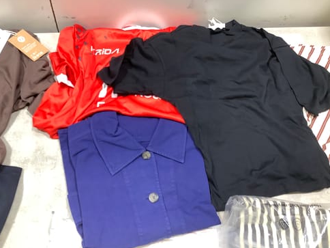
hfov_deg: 56.8
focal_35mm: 32
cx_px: 166
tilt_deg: -62.8
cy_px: 126
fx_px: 305
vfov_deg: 44.2
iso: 125
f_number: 2.4
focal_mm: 3.3
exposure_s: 1/50
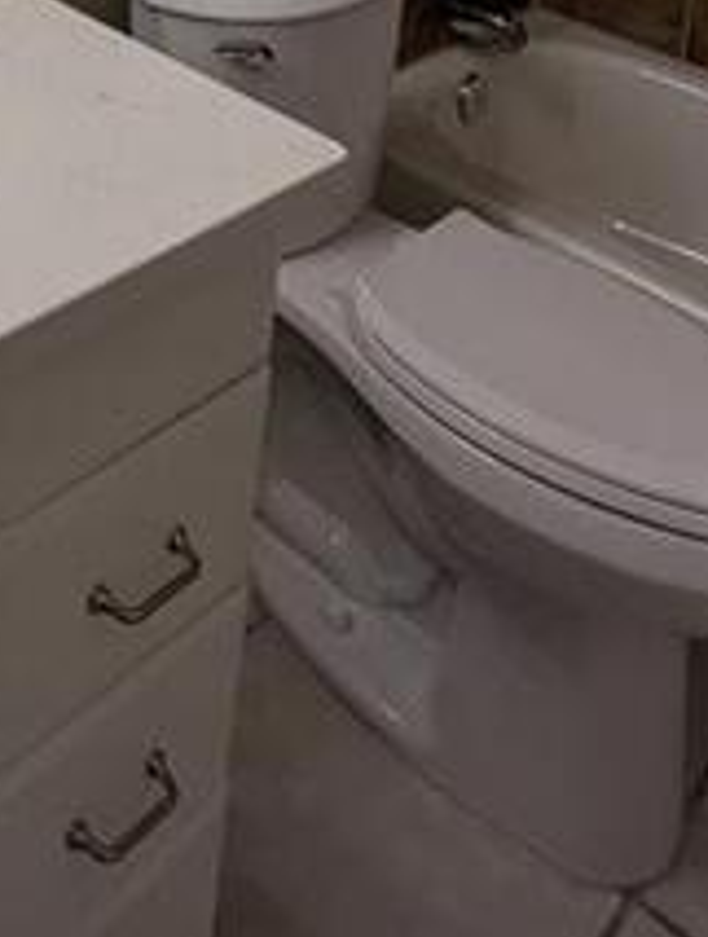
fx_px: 1302
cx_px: -31
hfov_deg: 28.2
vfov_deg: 28.0
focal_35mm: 48
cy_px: -436
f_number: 2.2
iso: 79
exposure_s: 1/120
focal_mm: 2.35
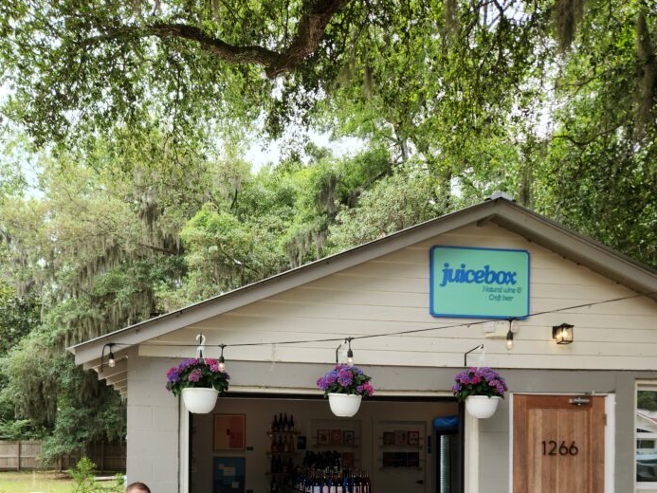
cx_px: 309
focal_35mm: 34
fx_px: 645
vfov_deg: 38.9
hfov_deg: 53.9
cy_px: 443
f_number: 1.8
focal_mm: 5.4
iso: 20
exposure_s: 1/251
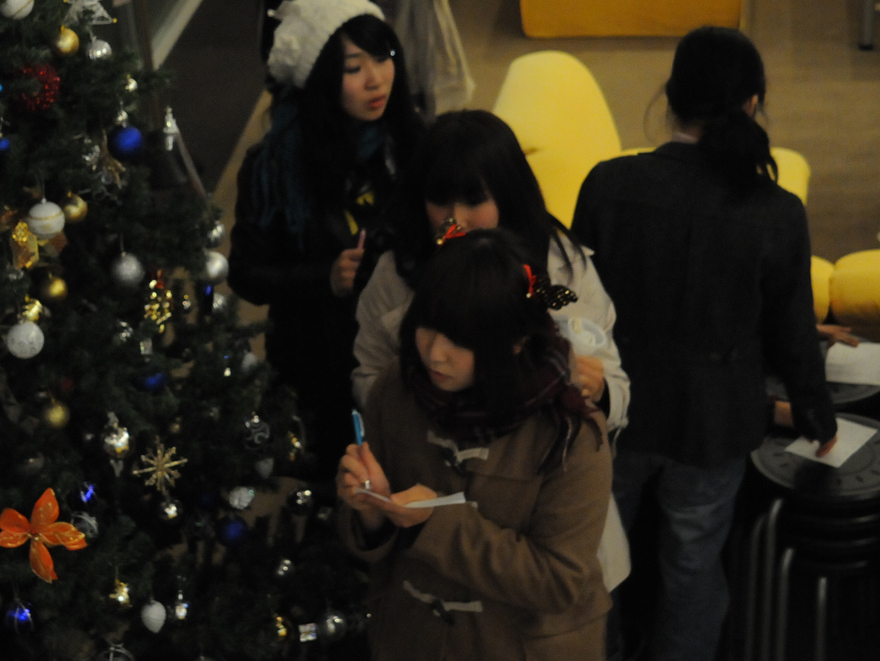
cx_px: 246
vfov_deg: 14.8
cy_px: 250
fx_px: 2536
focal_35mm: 100
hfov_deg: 19.6
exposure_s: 1/100
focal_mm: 45
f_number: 6.3
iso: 2500
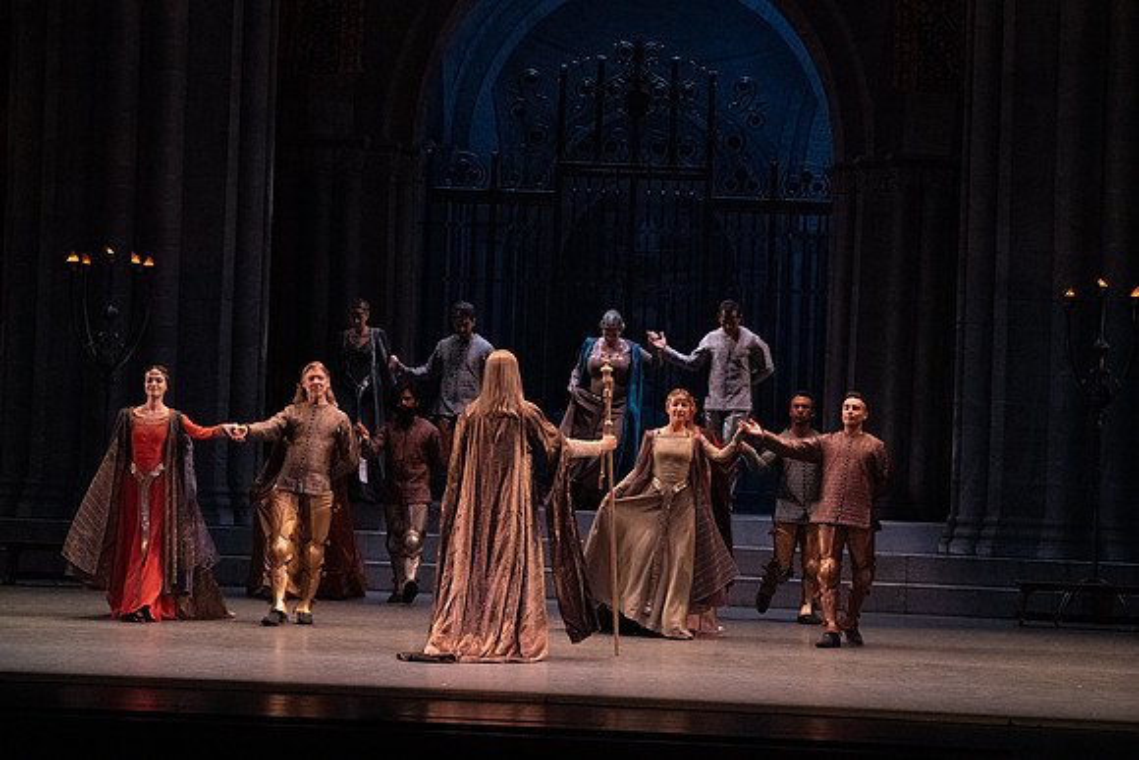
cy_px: 380
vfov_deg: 11.3
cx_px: 570
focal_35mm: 121
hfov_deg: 16.9
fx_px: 3829
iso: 20000
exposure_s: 1/320
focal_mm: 121
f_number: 9
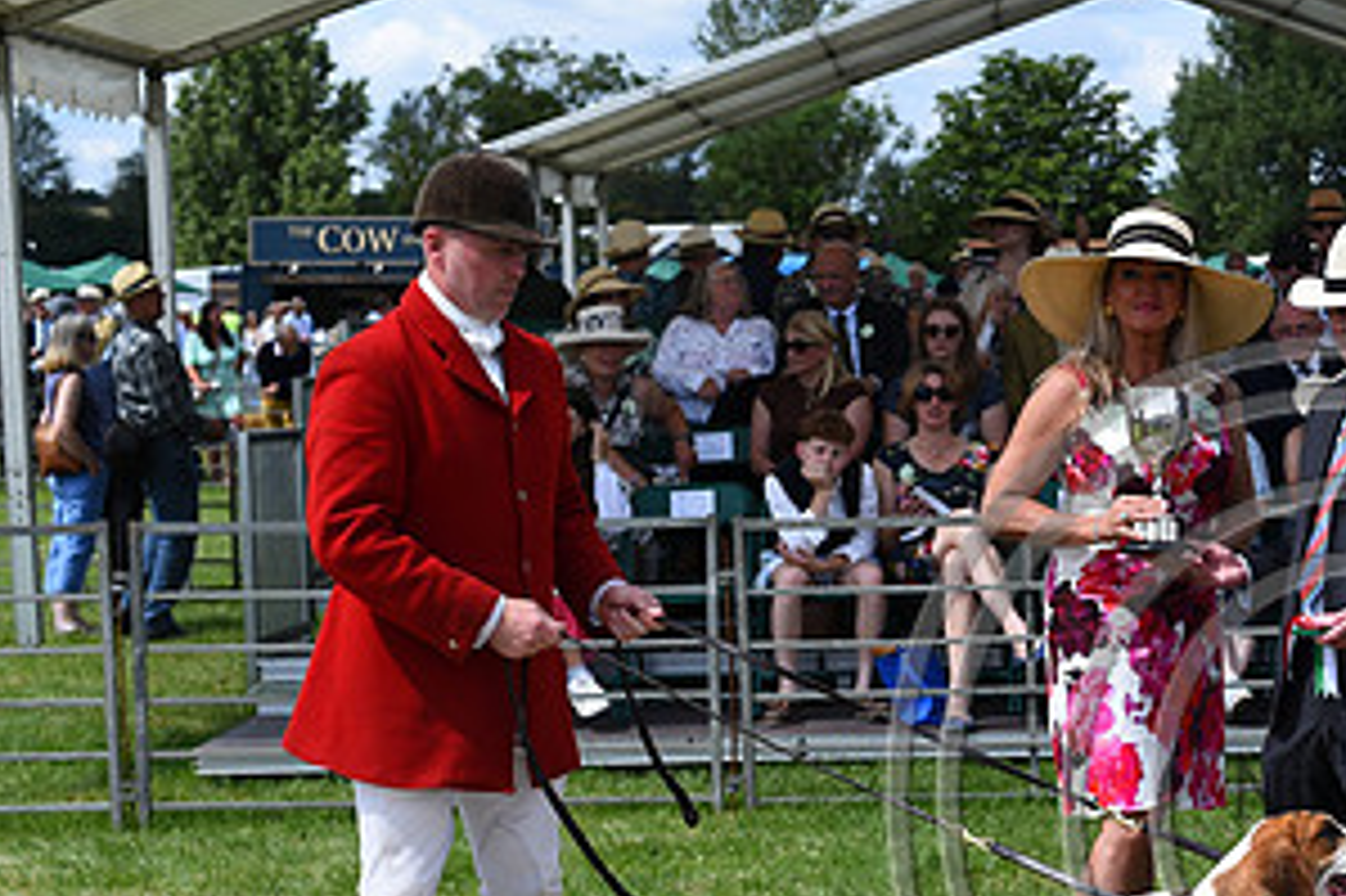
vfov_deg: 14.0
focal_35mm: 97
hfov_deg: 20.5
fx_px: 3625
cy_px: 734
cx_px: 1301
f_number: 7.1
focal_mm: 50
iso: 280
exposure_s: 1/1250
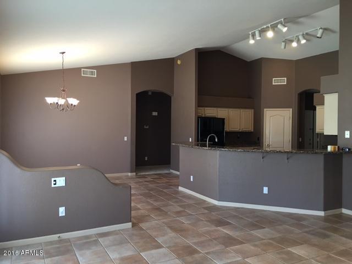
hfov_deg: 61.7
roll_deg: -0.7
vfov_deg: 48.2
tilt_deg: +0.2
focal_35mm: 29
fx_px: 295
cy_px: 132
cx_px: 176
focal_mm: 4.15
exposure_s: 1/15
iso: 50
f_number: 2.2
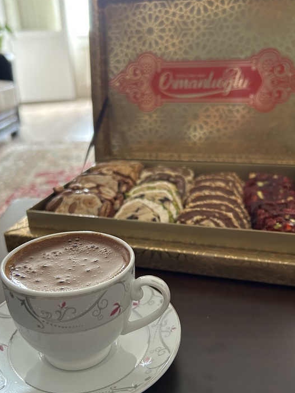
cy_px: 218
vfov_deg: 53.8
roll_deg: +2.0
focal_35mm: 34
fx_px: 386
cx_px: 140
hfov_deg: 41.8
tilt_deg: -23.5
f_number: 1.5
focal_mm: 5.7
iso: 400
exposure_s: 1/60
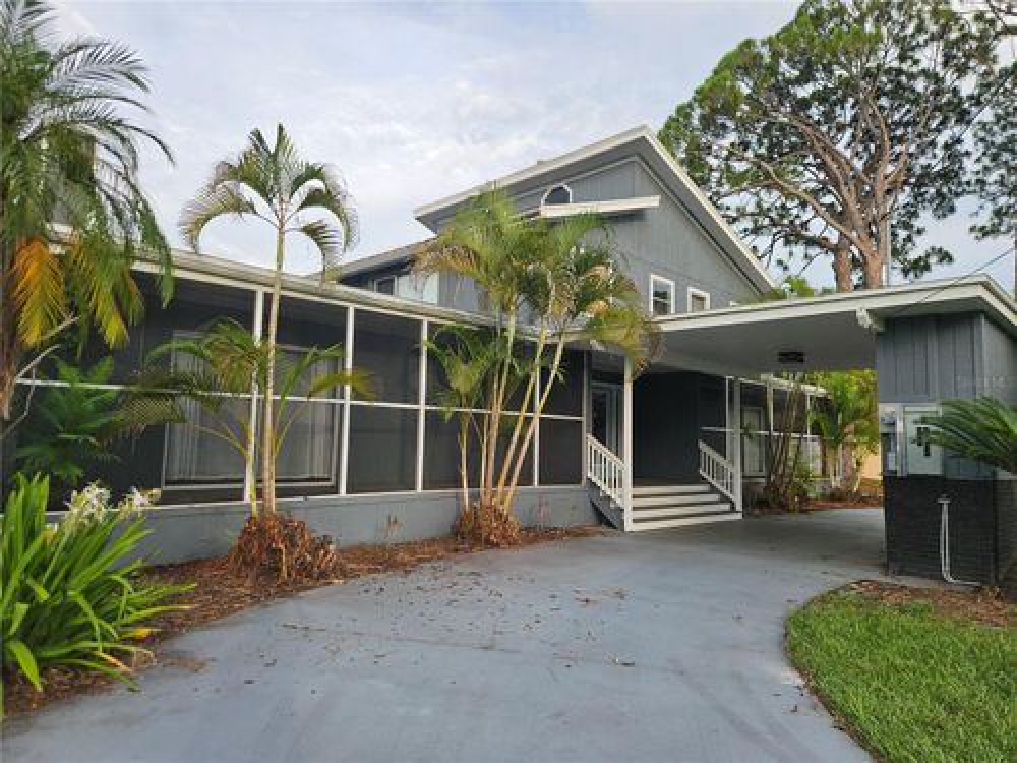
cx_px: 508
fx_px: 676
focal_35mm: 23
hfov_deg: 73.9
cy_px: 382
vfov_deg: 58.9
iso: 100
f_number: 1.8
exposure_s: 1/2000
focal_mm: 5.4
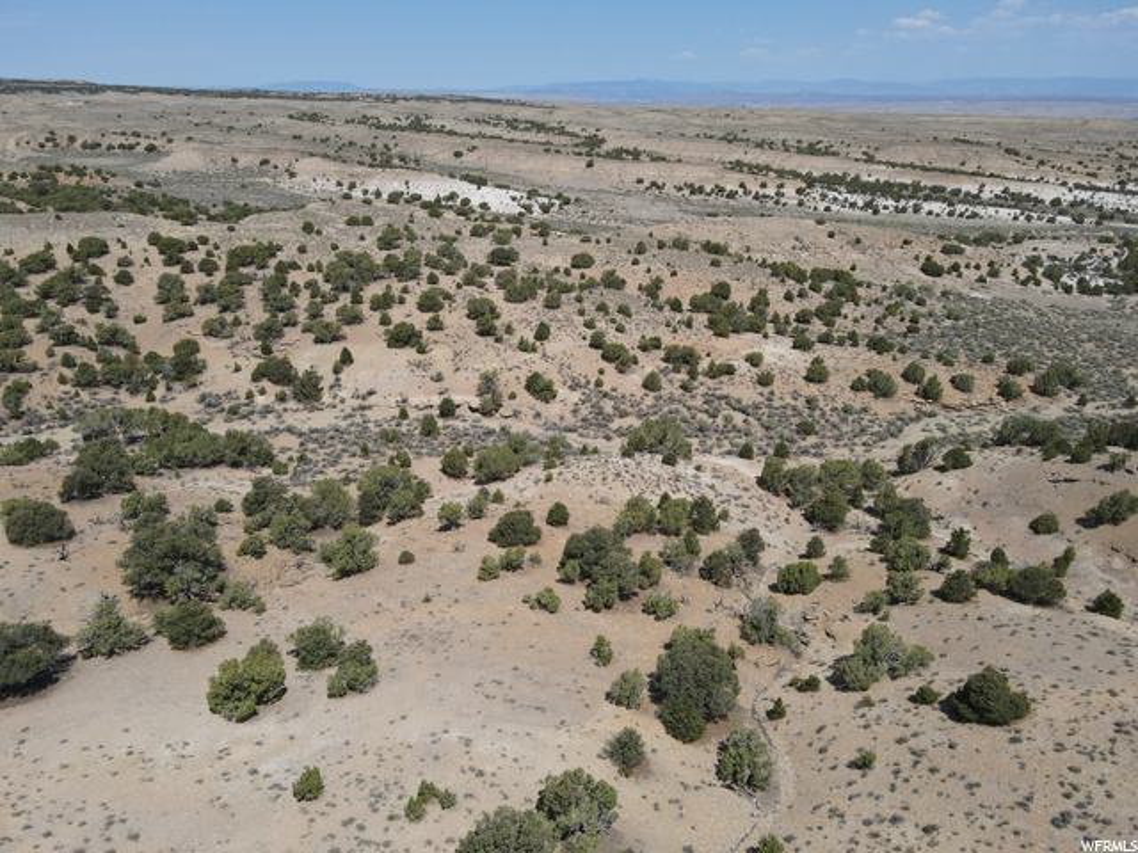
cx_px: 569
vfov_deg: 56.8
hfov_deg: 71.6
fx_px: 789
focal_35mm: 24
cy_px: 426
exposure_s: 1/1000
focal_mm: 4.5
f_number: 2.8
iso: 100
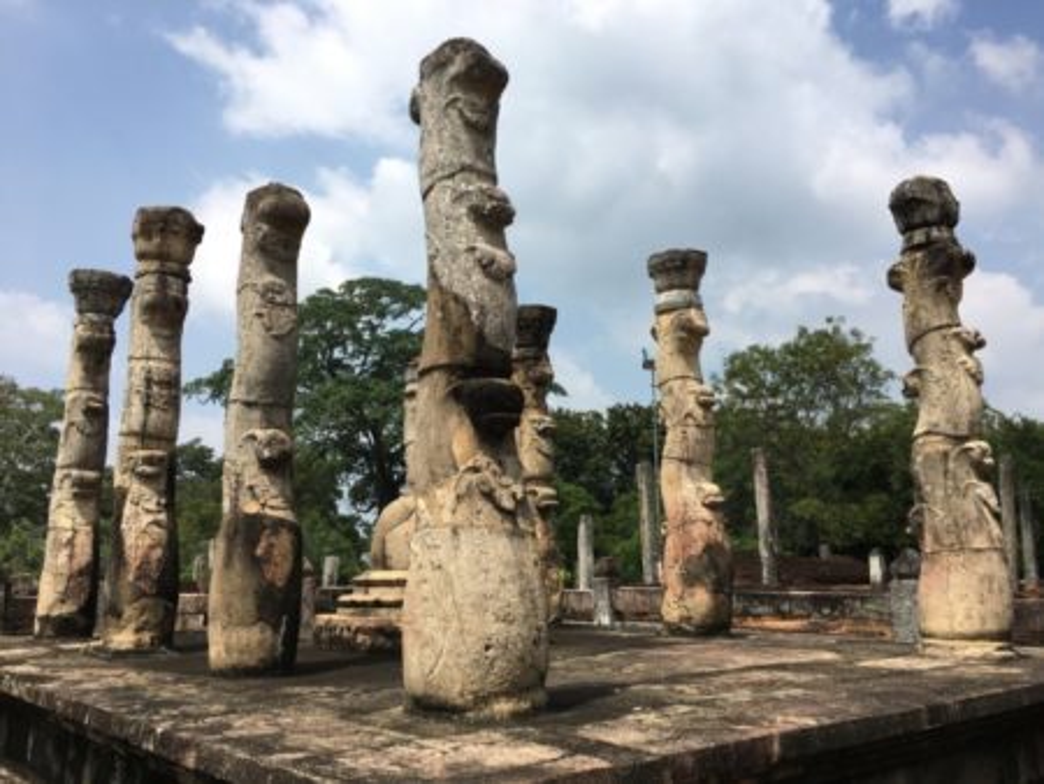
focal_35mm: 29
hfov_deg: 61.6
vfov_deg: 48.3
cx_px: 522
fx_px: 875
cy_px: 392
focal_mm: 4.15
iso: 25
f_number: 2.2
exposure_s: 1/1709
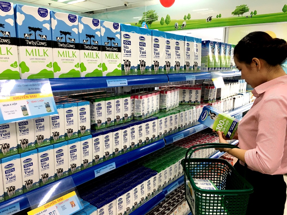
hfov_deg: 61.7
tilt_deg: -10.8
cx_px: 144
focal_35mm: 29
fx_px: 240
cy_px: 108
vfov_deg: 48.2
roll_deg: -1.1
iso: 64
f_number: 2.2
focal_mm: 4.15
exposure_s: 1/33
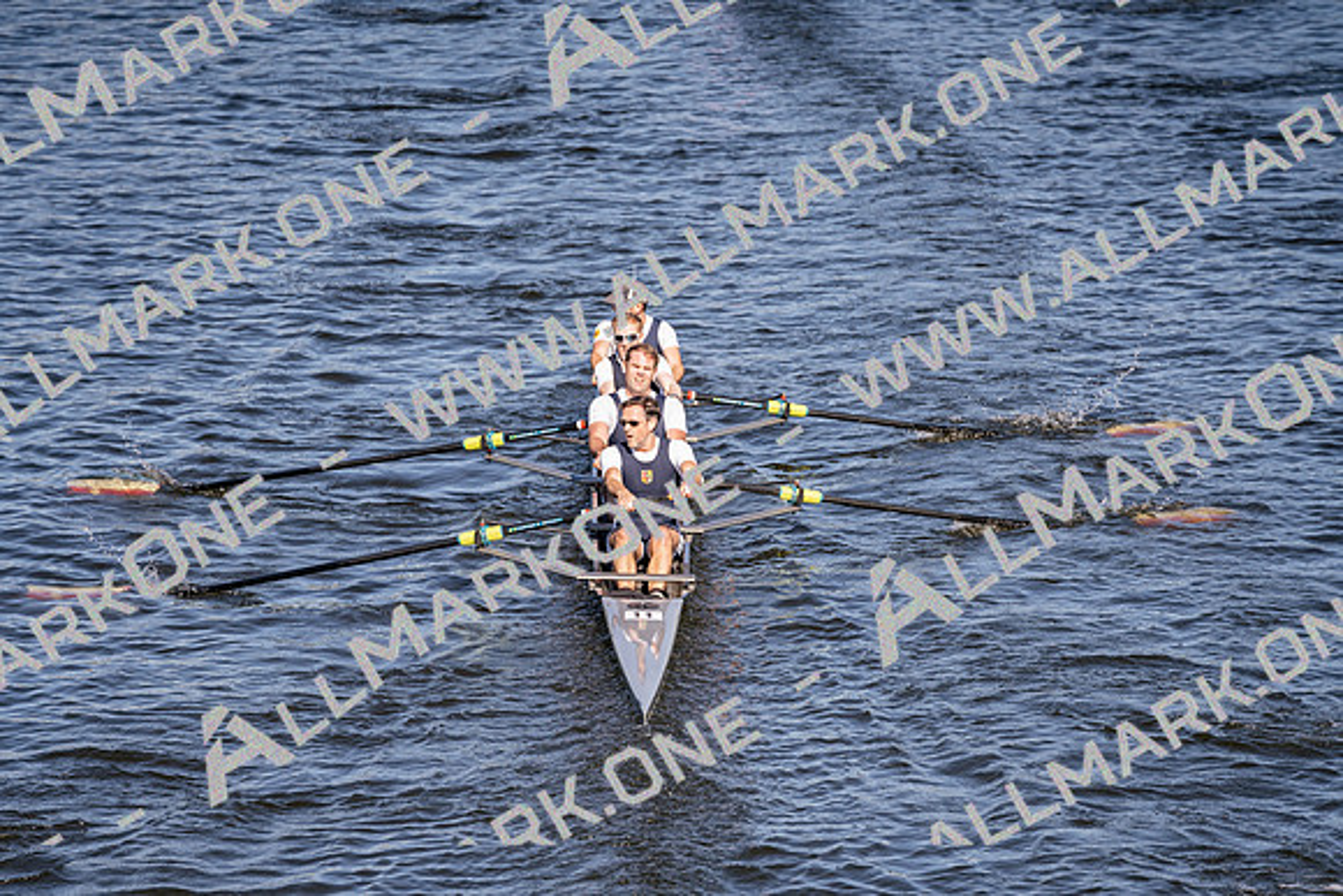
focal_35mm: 200
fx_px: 7463
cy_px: 448
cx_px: 672
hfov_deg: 10.3
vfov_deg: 6.9
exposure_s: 1/2500
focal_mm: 200
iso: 250
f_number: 4
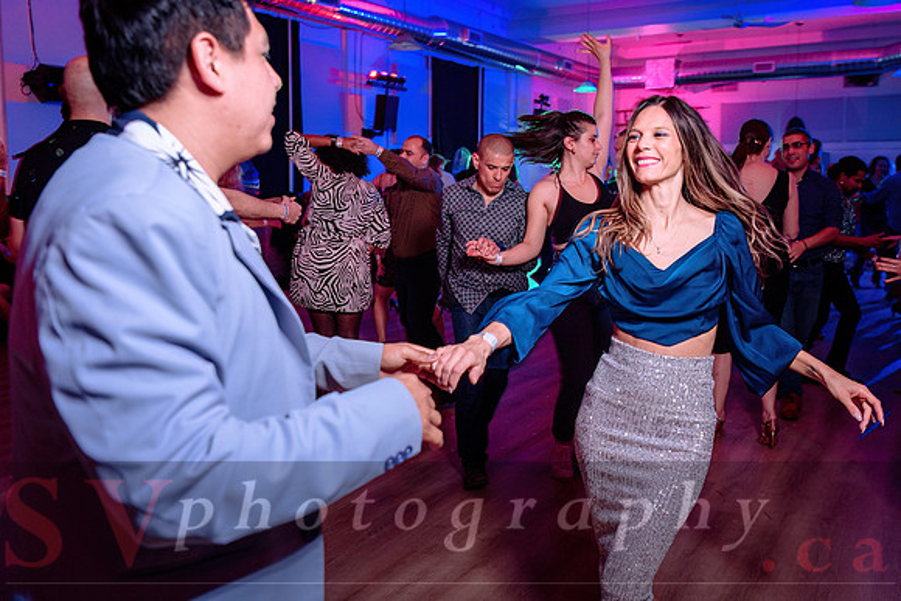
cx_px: 515
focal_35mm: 31
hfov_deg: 60.2
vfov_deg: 42.4
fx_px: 773
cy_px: 257
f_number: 3.5
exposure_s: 1/60
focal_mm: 27
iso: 800
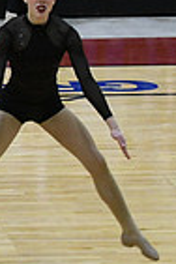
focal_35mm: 431
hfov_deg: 3.1
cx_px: -318
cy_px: 128
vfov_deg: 4.8
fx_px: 3160
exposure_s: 1/500
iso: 5000
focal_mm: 70
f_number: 4
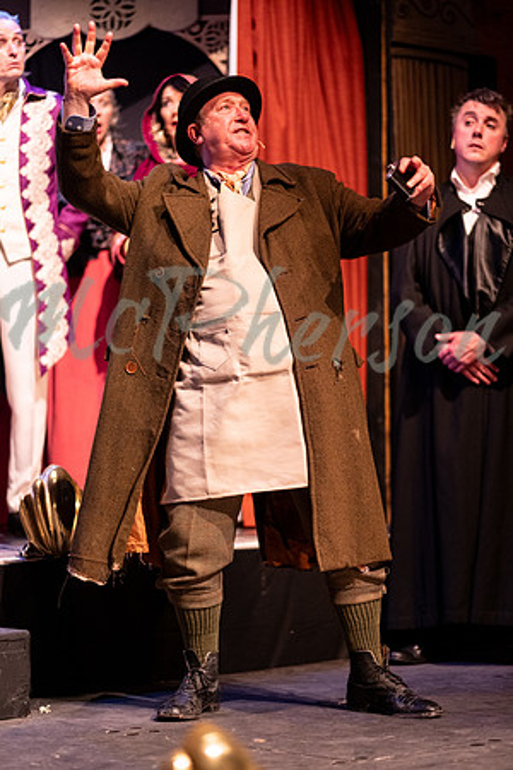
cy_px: 385
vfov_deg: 24.2
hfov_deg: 16.3
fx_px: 1795
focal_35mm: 84
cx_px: 256
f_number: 1.2
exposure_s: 1/250
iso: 1000
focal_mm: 56
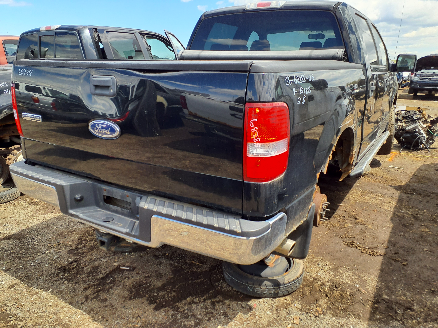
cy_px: 164
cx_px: 219
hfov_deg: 65.3
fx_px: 342
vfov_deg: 51.4
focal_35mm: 27
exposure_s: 1/648
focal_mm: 3.58
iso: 40
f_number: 1.9
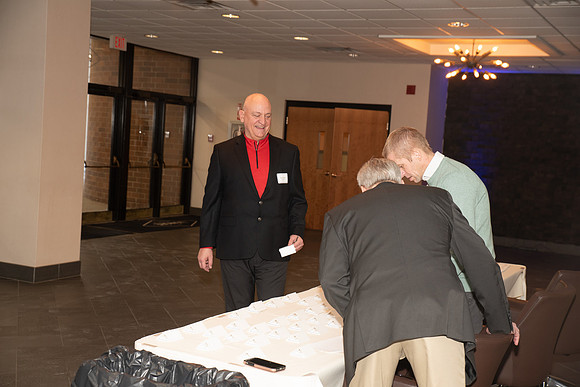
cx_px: 290
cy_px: 194
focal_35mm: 50
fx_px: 806
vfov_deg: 27.0
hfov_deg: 39.6
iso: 500
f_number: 4
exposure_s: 1/60
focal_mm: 50
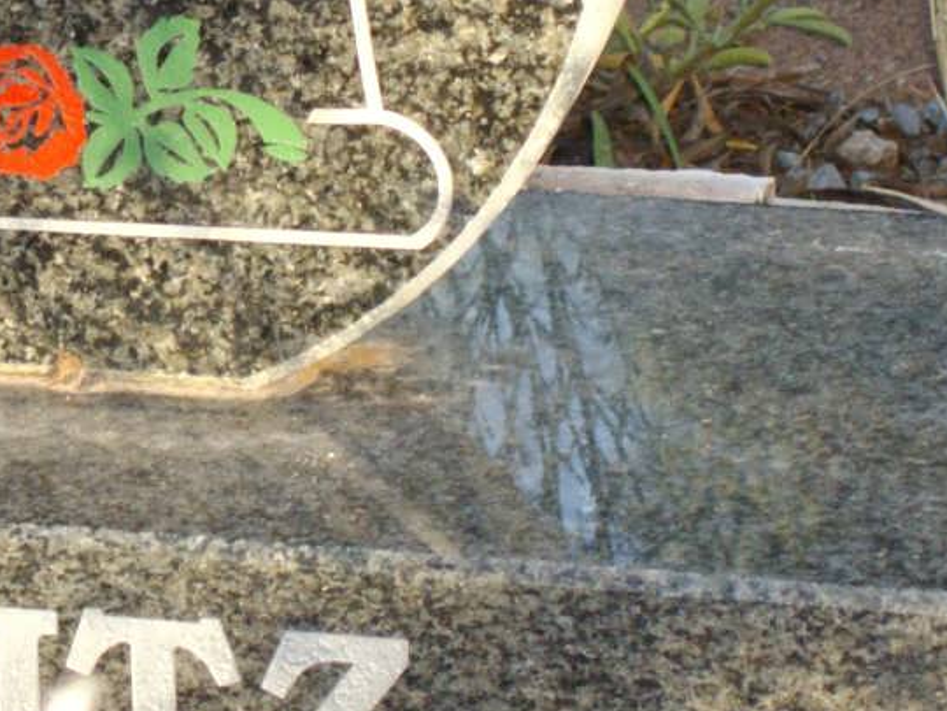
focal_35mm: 240
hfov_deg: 8.2
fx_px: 6566
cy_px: 58
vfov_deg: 6.2
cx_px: -4
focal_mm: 18
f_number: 4.8
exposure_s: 1/125
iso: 239
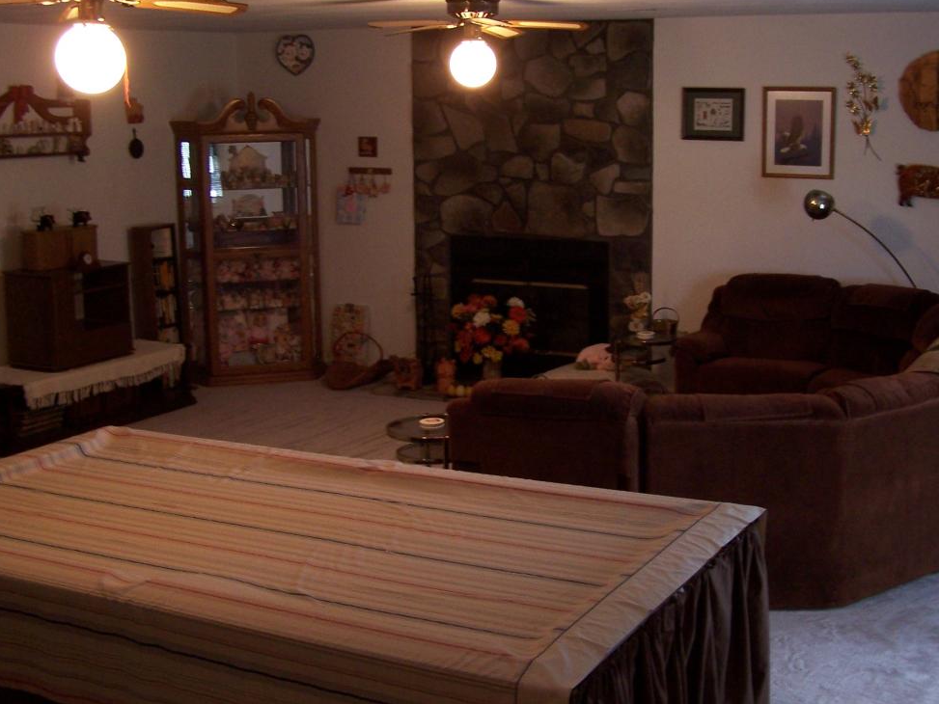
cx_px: 553
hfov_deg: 38.1
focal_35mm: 50
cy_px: 366
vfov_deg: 29.1
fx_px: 1356
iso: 140
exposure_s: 1/8
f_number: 2.8
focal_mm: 6.3
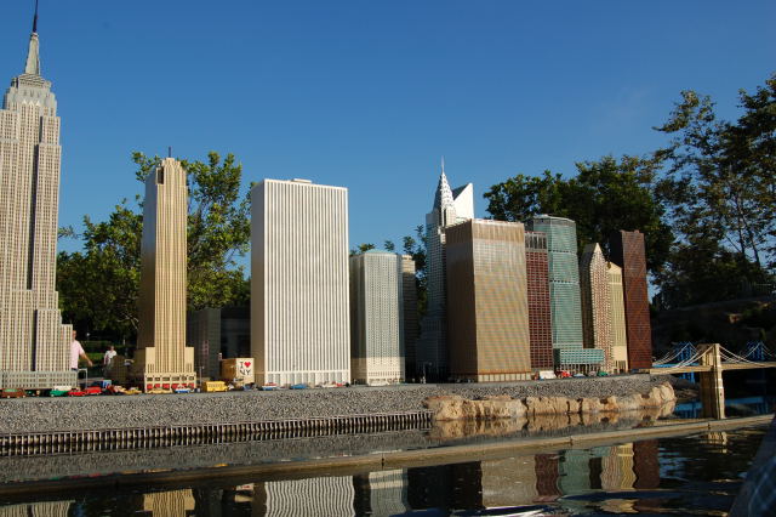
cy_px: 258
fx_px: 711
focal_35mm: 33
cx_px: 388
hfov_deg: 57.2
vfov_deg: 39.9
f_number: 10
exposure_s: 1/400
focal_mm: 22
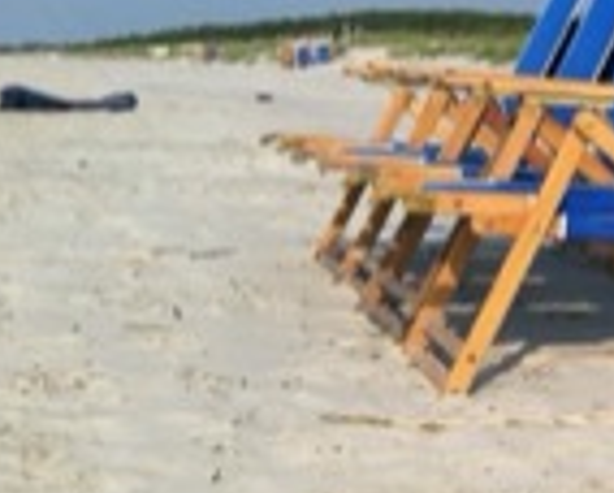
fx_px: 2093
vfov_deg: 13.4
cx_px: 969
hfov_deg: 15.2
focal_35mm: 115
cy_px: 143
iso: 80
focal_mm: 3.85
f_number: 2.8
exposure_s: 1/2000
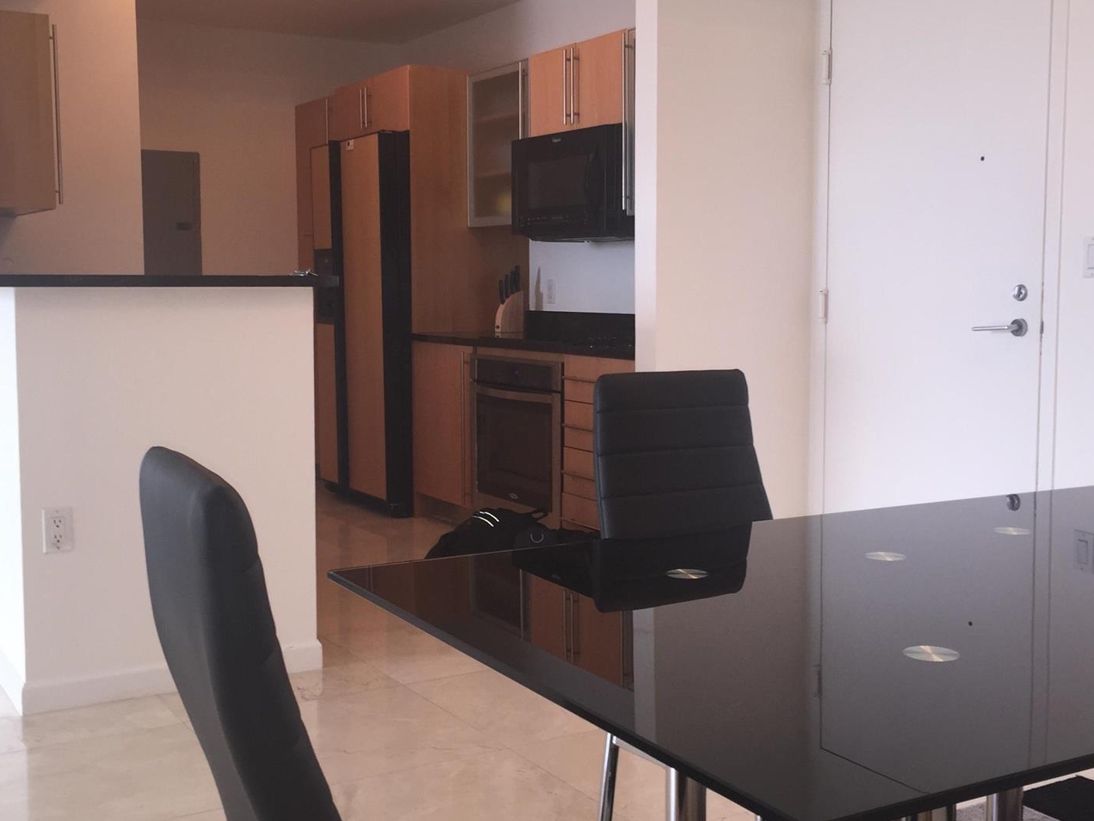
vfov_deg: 34.4
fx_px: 1328
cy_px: 401
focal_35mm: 42
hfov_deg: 44.8
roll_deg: -1.0
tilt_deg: -5.9
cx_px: 566
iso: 32
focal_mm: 4.15
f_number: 2.2
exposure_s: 1/30
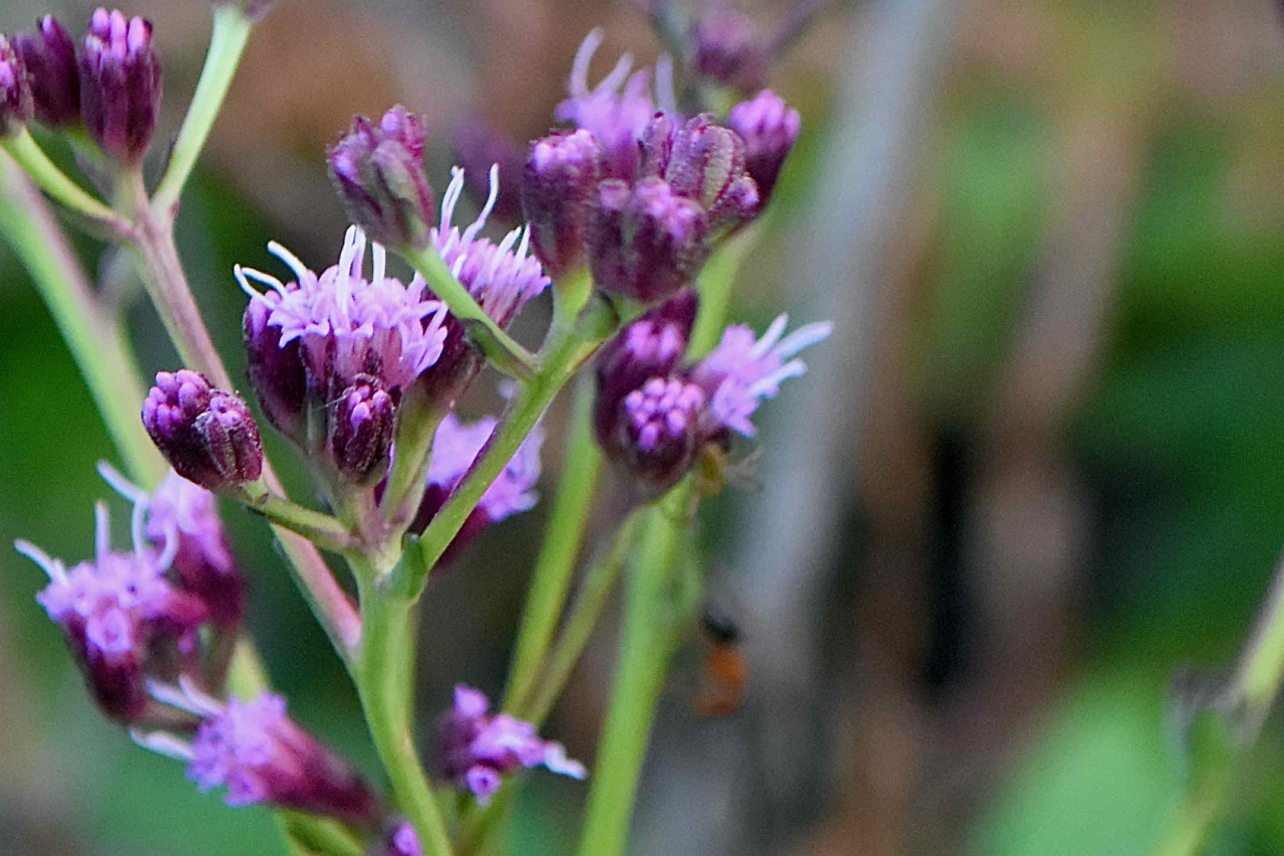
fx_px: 4485
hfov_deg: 16.2
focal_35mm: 126
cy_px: 417
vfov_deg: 10.9
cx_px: 390
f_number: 7.1
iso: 2000
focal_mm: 55
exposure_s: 1/200
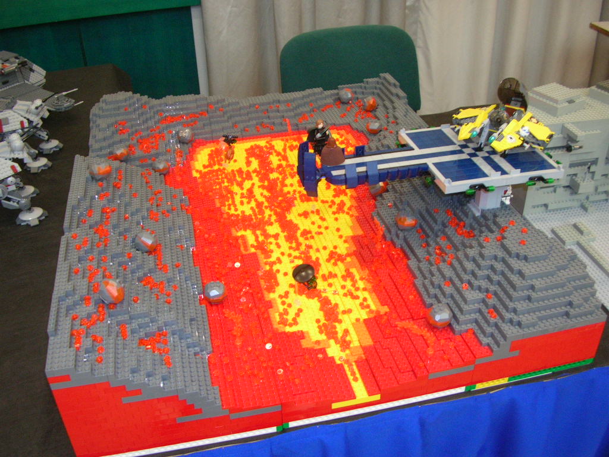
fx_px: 616
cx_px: 304
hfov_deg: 52.6
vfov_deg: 40.7
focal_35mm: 35
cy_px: 228
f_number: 2.8
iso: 141
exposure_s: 1/5.7
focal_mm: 5.8
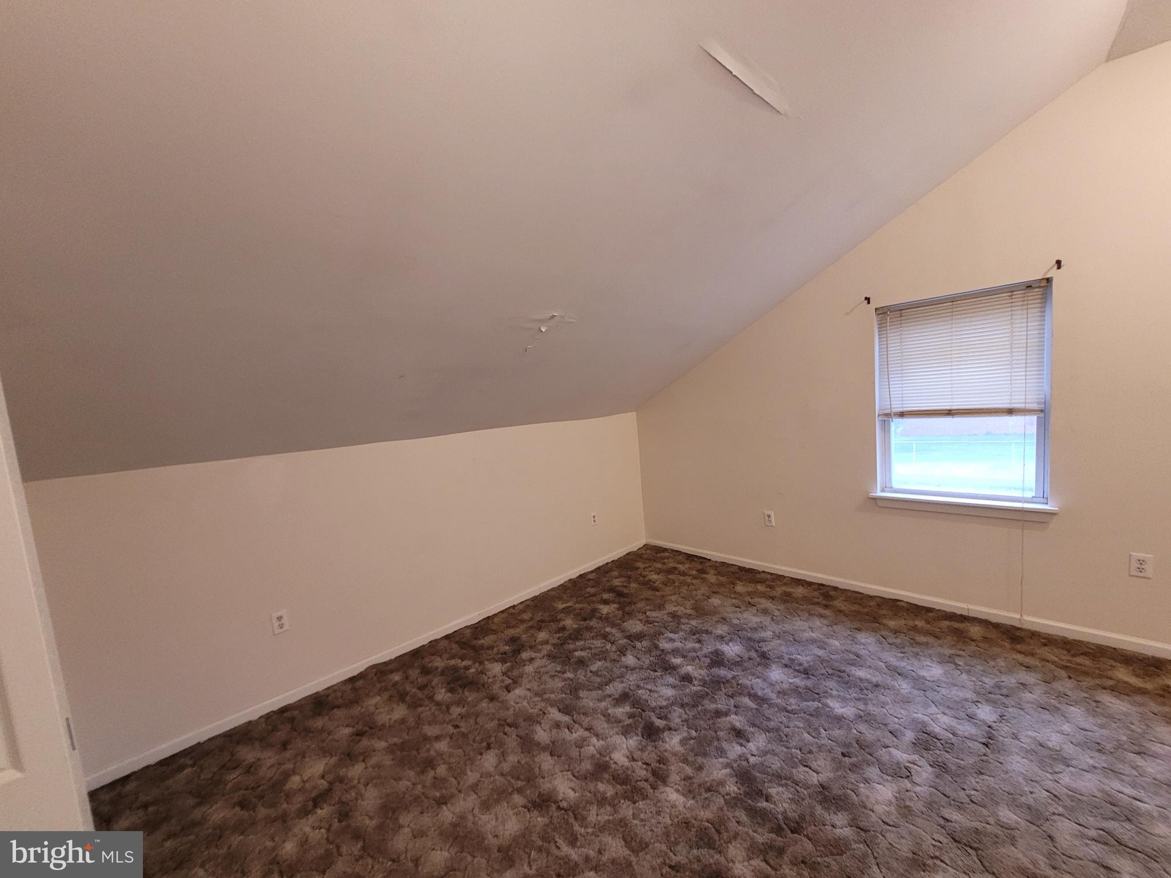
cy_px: 439
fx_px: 440
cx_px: 586
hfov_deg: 106.2
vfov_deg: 89.9
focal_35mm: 13
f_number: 2.2
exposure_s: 1/30
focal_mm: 1.74
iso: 320
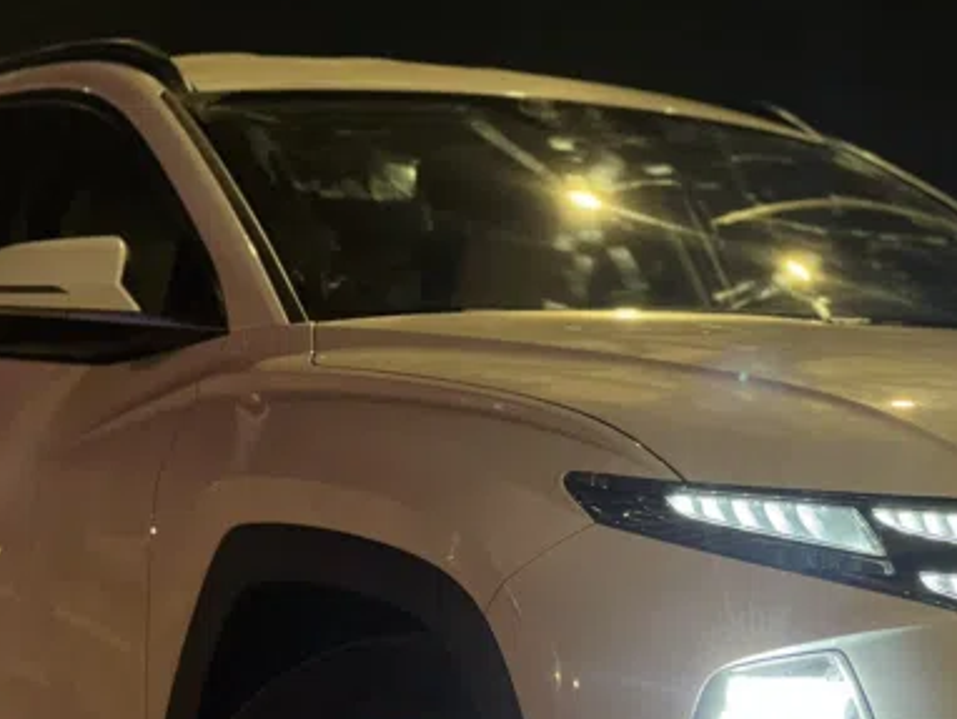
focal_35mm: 129
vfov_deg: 11.5
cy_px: 571
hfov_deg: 15.2
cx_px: 722
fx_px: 3569
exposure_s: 1/40
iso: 250
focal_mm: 9
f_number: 2.8
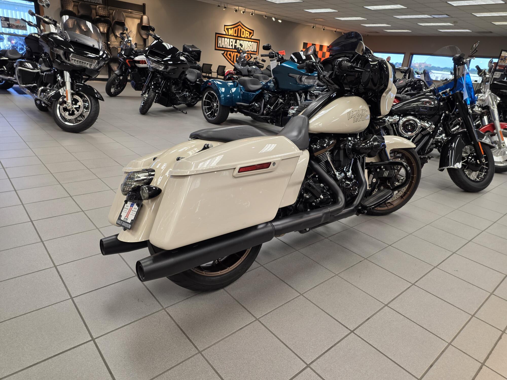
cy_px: 190
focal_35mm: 23
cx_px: 254
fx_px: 337
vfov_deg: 58.9
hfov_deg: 73.9
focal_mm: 6.25
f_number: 1.7
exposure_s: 1/120
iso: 160
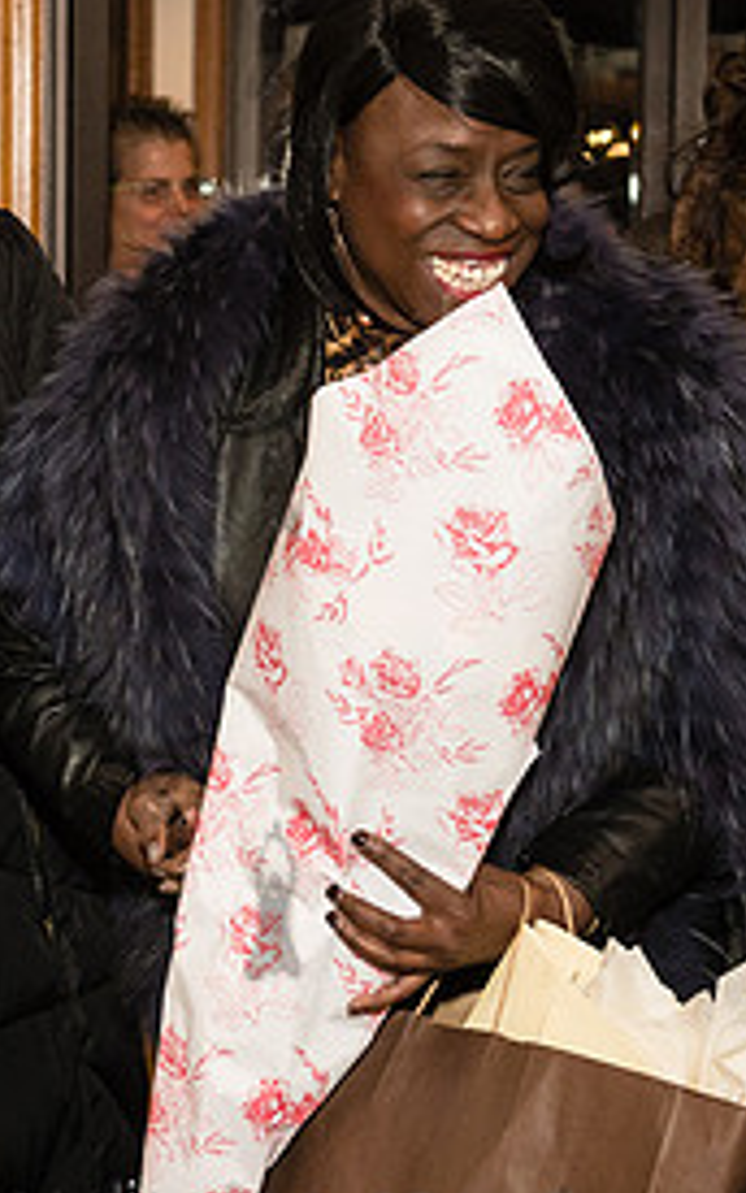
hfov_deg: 12.0
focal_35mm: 109
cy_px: 476
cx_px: 306
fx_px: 3544
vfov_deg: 19.1
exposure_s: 1/320
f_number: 4.5
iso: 1600
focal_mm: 42
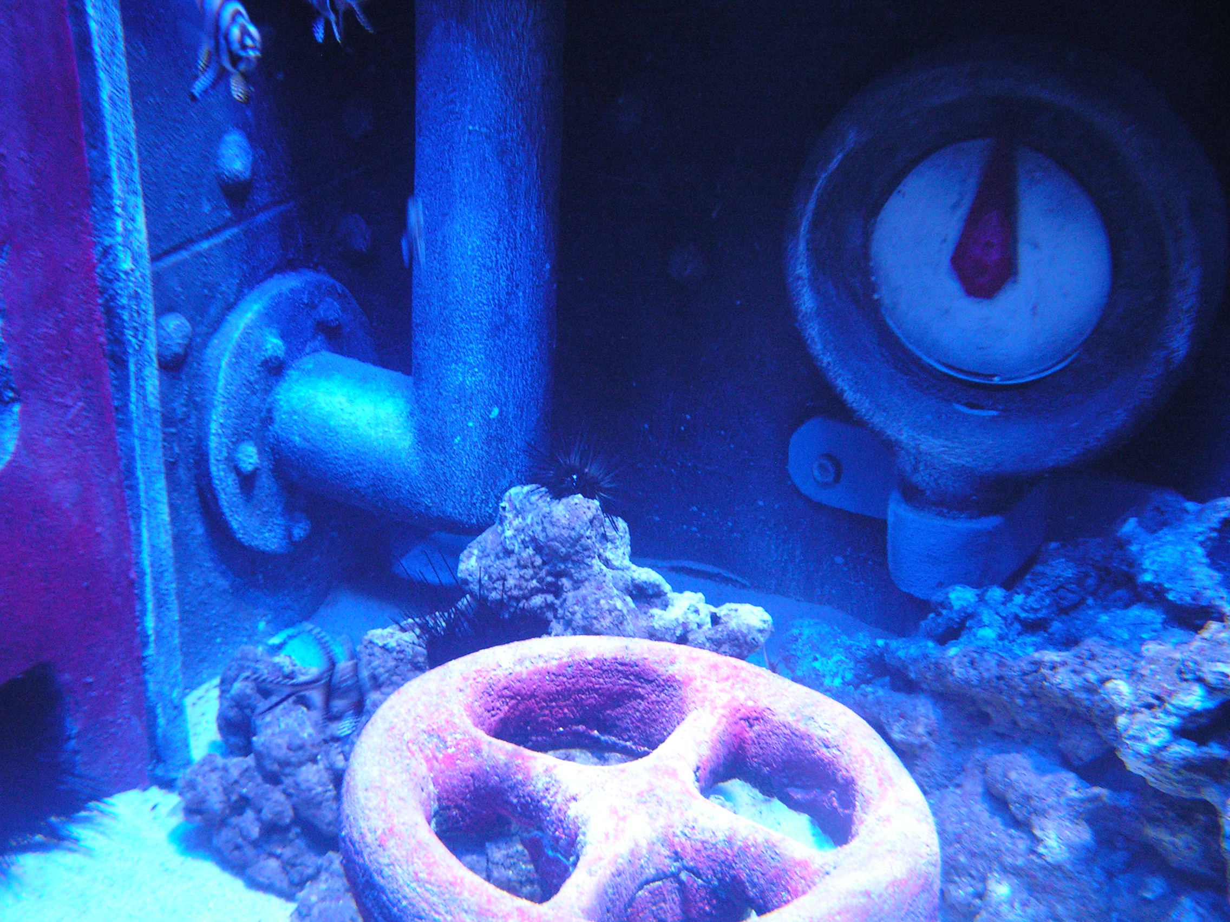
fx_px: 1350
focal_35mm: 38
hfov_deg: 49.0
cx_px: 615
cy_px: 461
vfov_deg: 37.7
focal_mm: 6.3
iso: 200
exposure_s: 1/6
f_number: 2.8
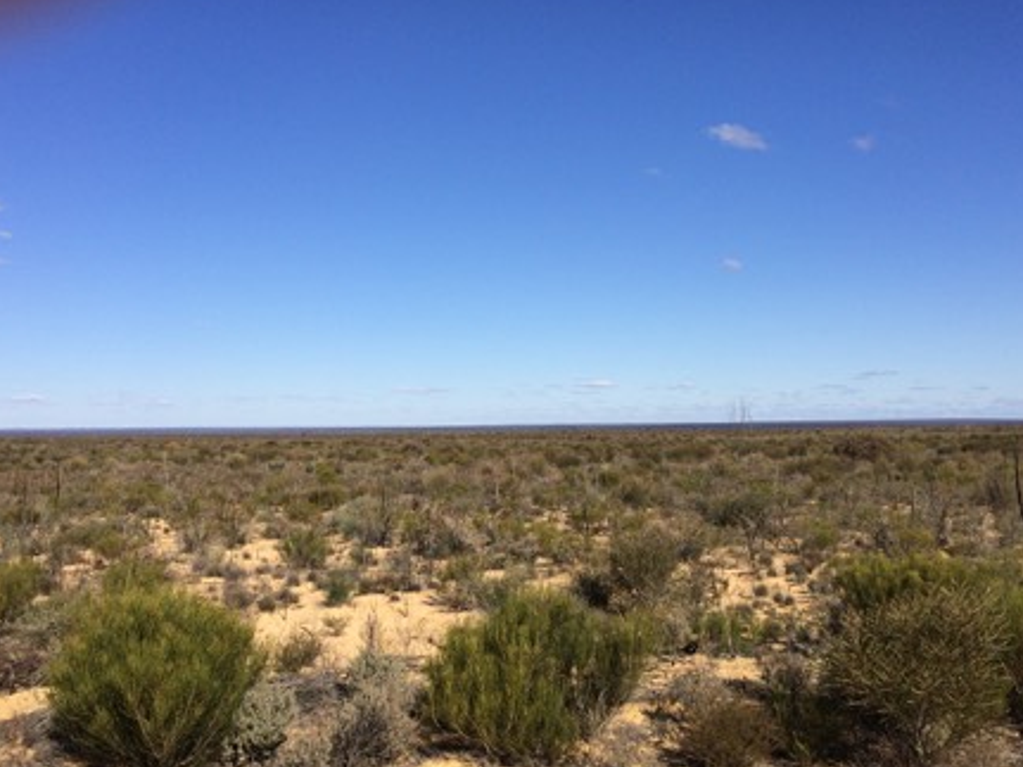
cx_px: 515
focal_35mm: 35
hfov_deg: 52.6
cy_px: 356
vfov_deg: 40.7
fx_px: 1034
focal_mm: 4.15
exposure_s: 1/3425
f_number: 2.2
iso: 32
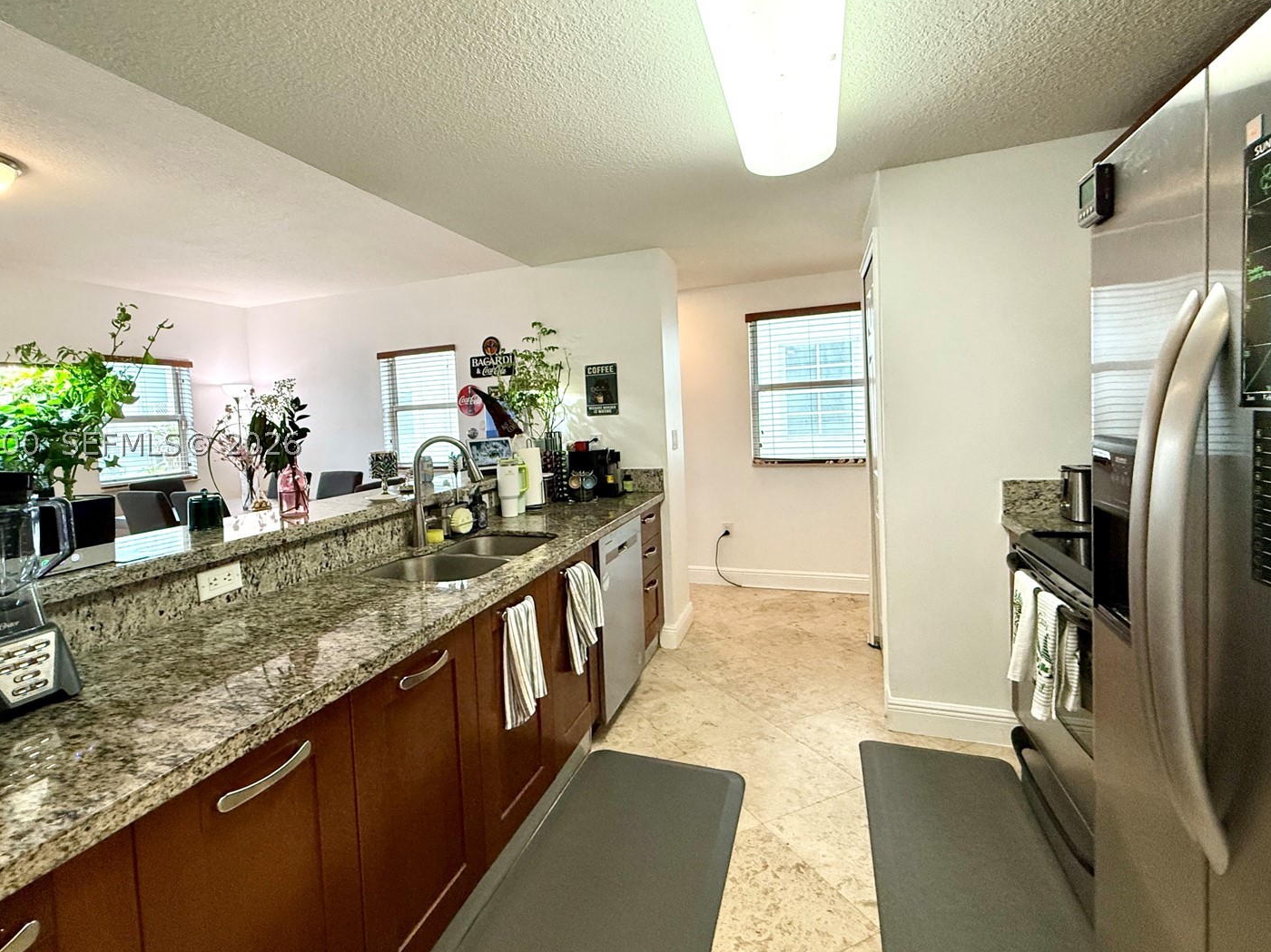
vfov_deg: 78.0
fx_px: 587
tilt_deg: -2.4
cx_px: 579
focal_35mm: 16
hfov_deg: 94.3
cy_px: 444
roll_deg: +1.2
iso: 320
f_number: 2.2
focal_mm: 2.22
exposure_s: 1/120
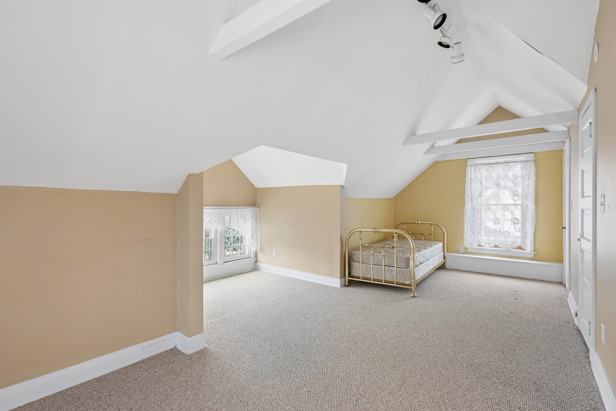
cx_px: 308
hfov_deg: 93.3
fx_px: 291
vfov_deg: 70.5
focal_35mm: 17
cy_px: 206
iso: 400
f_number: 8
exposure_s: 1/15
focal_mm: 17
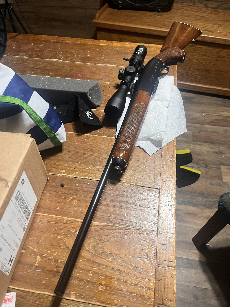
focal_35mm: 27
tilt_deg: -52.0
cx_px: 116
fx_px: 239
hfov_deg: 51.4
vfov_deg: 65.3
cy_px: 157
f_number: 1.6
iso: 250
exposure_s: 1/60
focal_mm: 5.1
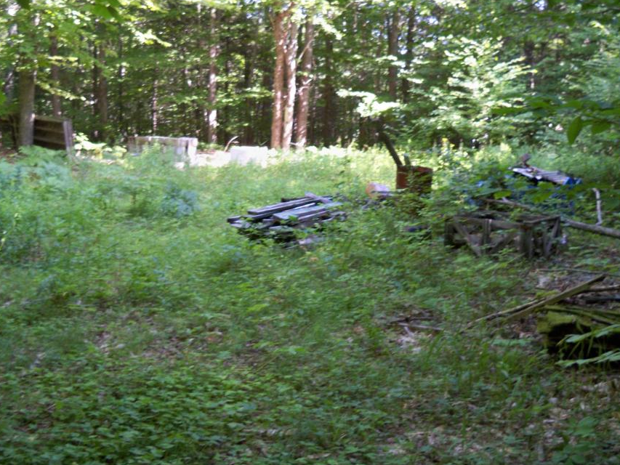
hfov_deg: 44.8
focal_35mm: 42
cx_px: 316
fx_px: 752
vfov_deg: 34.3
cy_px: 188
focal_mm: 6.3
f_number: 3.1
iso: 160
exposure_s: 1/60
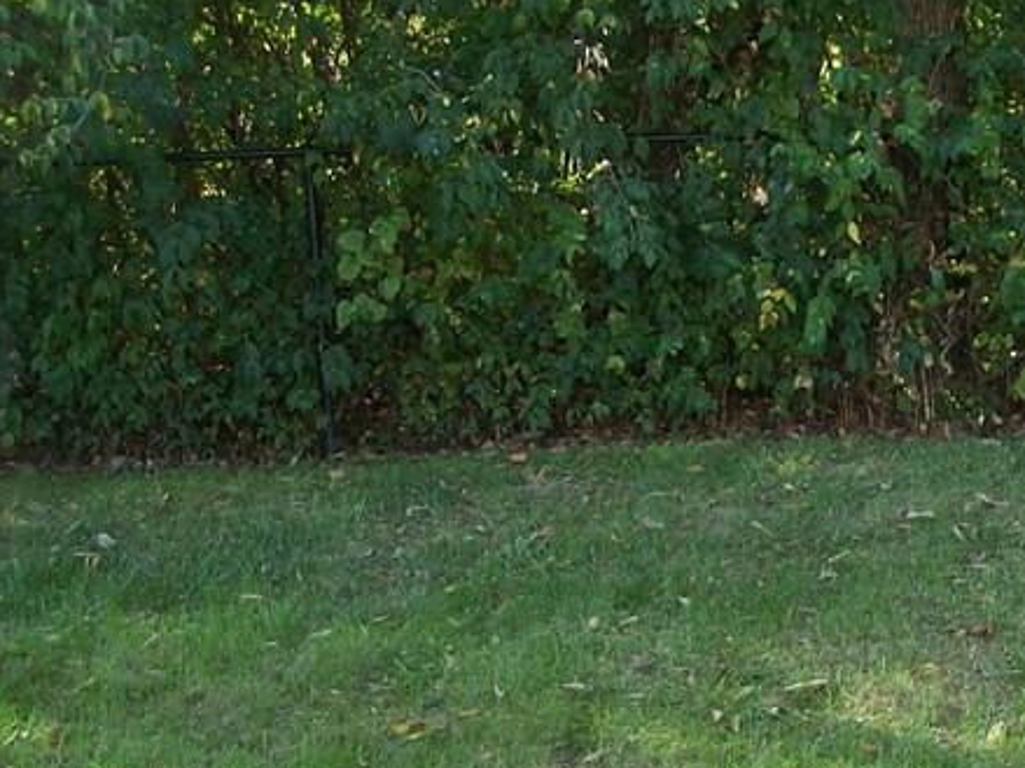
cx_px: 1172
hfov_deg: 18.0
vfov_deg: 13.9
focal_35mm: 105
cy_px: 707
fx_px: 3108
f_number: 3
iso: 80
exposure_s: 1/134
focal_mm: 7.6
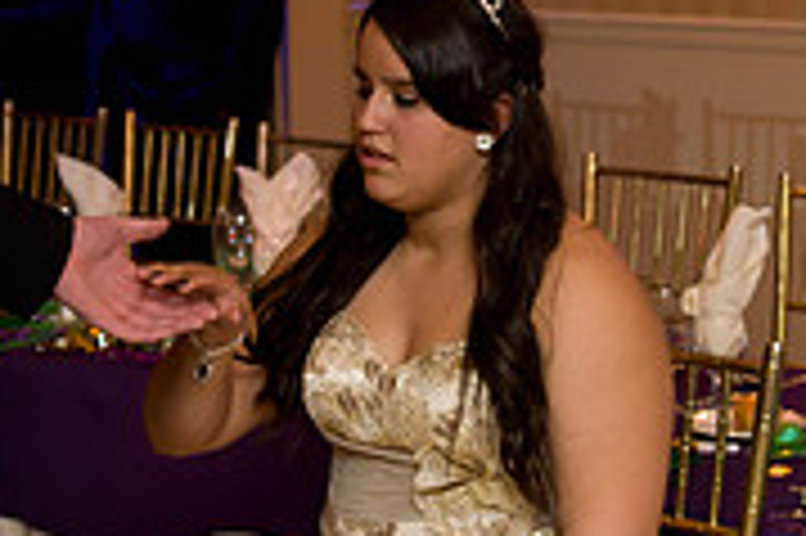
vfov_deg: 11.1
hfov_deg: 16.7
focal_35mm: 123
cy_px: 230
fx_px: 2751
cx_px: 450
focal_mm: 38
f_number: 3.2
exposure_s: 1/125
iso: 1600
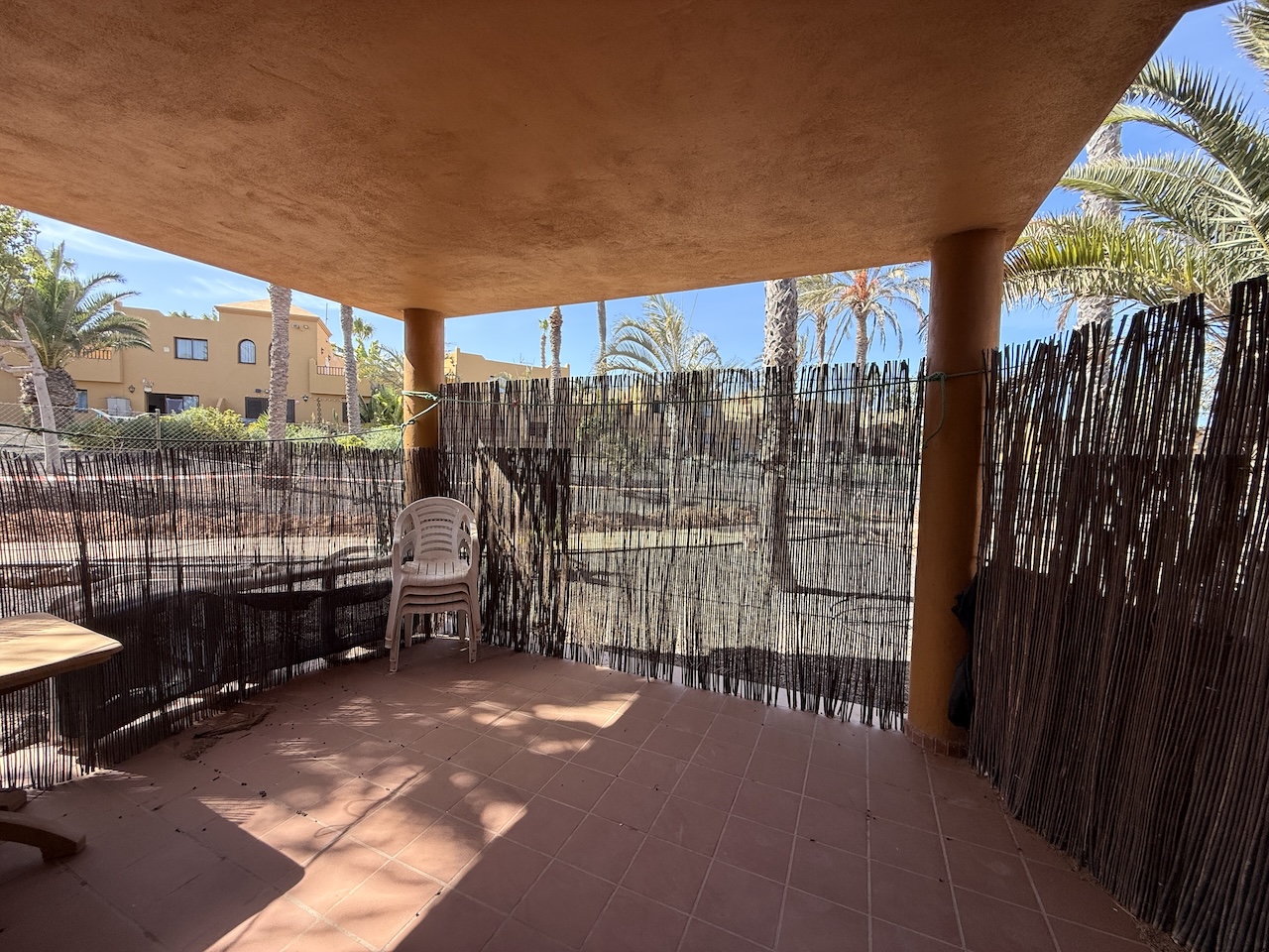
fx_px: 513
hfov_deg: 102.1
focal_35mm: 14
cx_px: 634
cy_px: 476
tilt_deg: -2.3
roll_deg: -1.3
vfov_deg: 85.7
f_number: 2.2
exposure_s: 1/427
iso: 64
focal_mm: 2.22
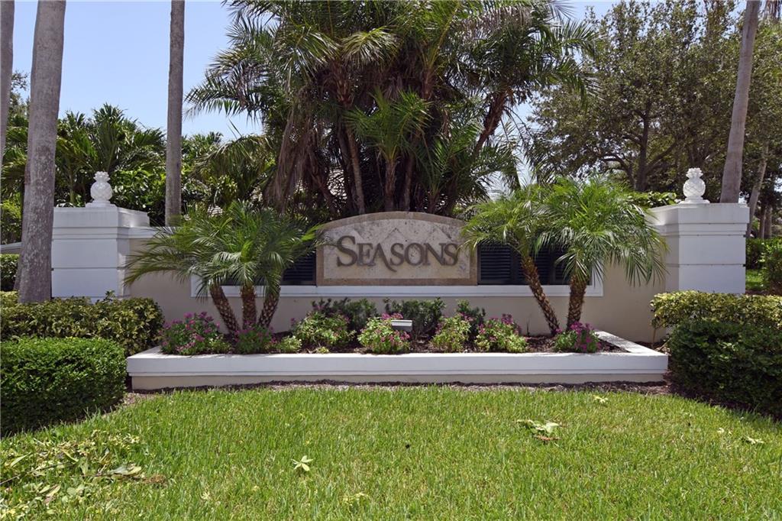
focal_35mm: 22
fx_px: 489
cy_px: 260
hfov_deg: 77.3
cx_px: 391
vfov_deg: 56.1
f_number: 13
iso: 200
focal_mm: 15
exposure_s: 1/250
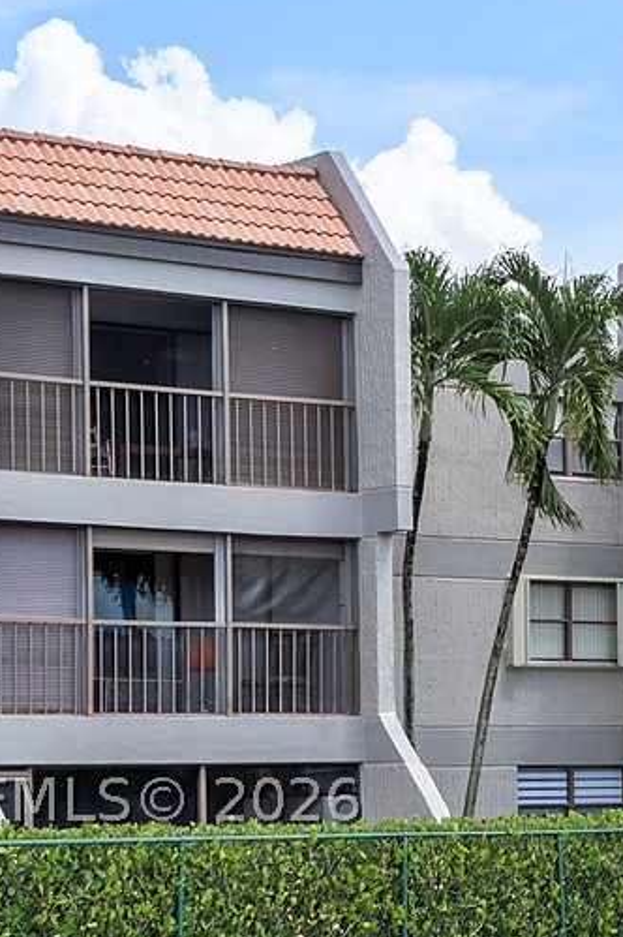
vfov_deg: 17.0
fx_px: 3093
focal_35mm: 119
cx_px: 1097
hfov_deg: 10.8
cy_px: 797
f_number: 10
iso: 100
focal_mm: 35
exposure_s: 1/80
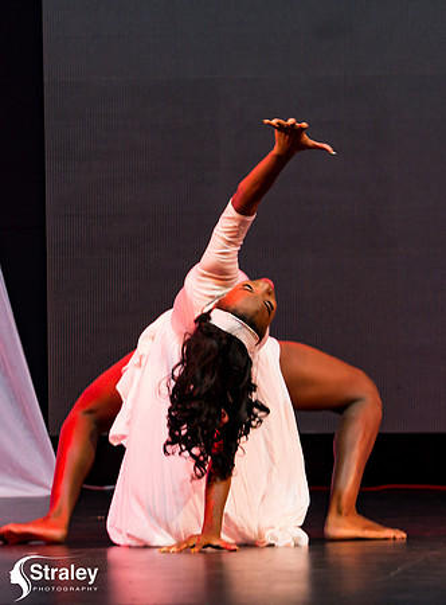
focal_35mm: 257
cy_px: 284
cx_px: 244
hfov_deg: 5.7
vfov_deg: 7.7
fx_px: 4464
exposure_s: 1/160
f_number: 5
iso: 3200
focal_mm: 150
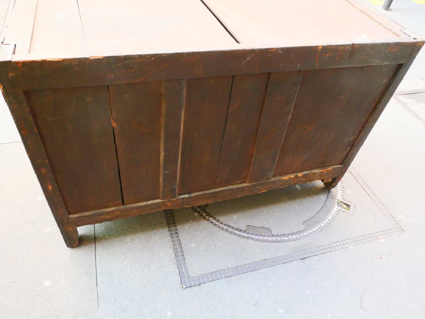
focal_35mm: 25
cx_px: 206
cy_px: 159
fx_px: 307
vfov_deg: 54.9
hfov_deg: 69.4
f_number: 9
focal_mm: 12
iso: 3200
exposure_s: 1/60
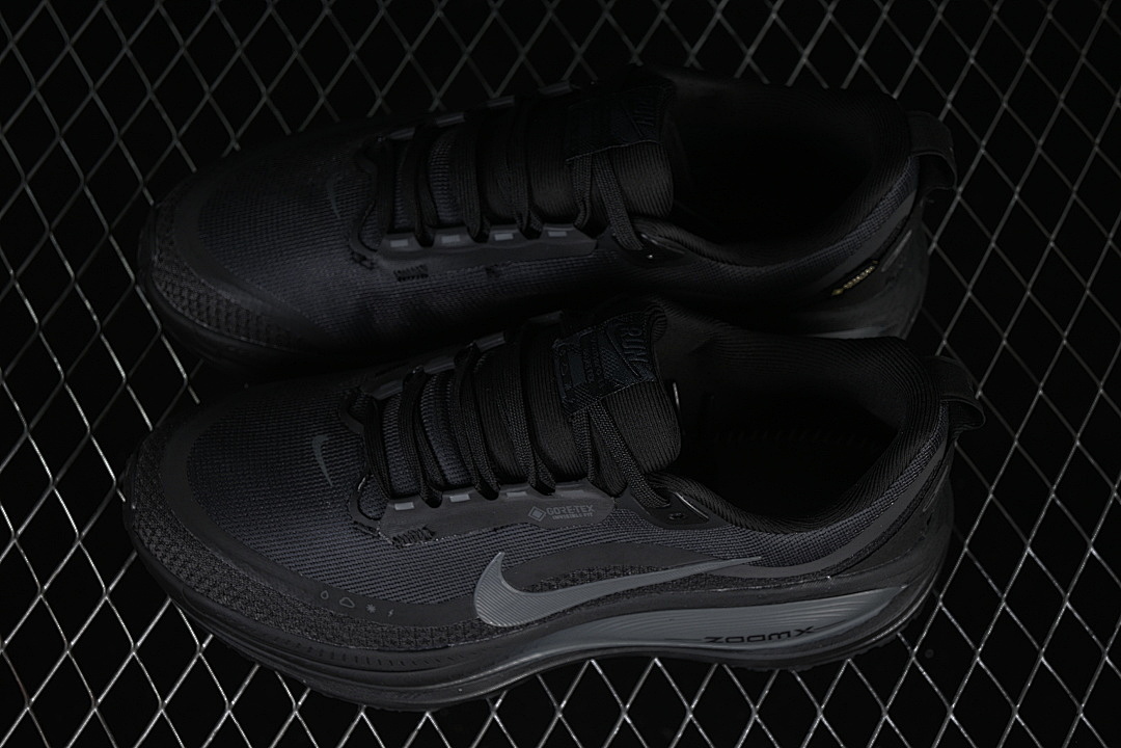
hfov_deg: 27.0
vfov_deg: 18.2
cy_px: 374
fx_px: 2335
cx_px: 560
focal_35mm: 75
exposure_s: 1/50
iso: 160
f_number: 6.3
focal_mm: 50
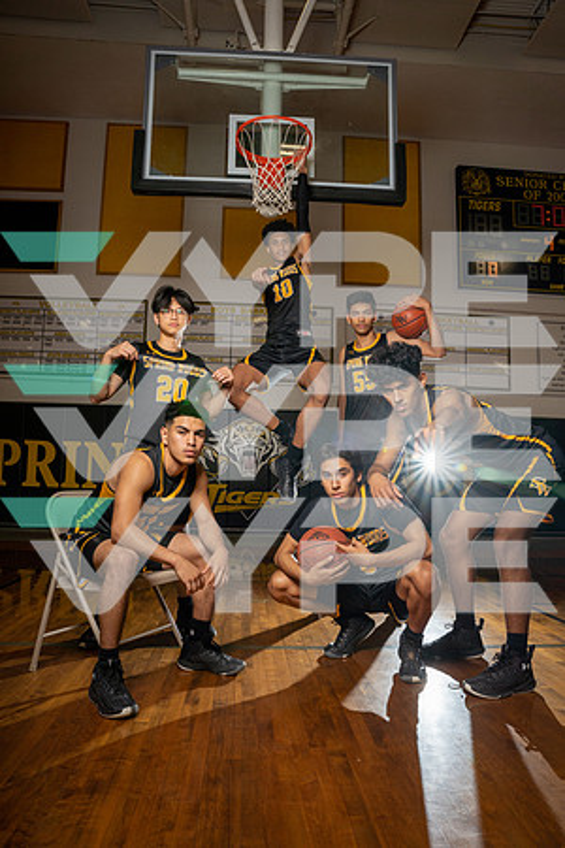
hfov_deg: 53.1
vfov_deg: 73.7
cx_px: 282
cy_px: 424
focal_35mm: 24
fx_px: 565
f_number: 9
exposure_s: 1/250
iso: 250
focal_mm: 24
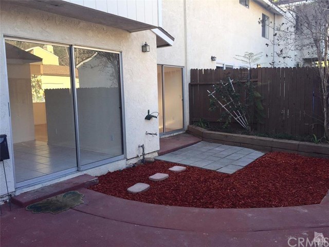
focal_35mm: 29
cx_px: 164
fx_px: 276
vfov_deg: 48.2
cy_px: 124
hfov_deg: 61.7
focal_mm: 4.15
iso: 32
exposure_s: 1/187
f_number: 2.2
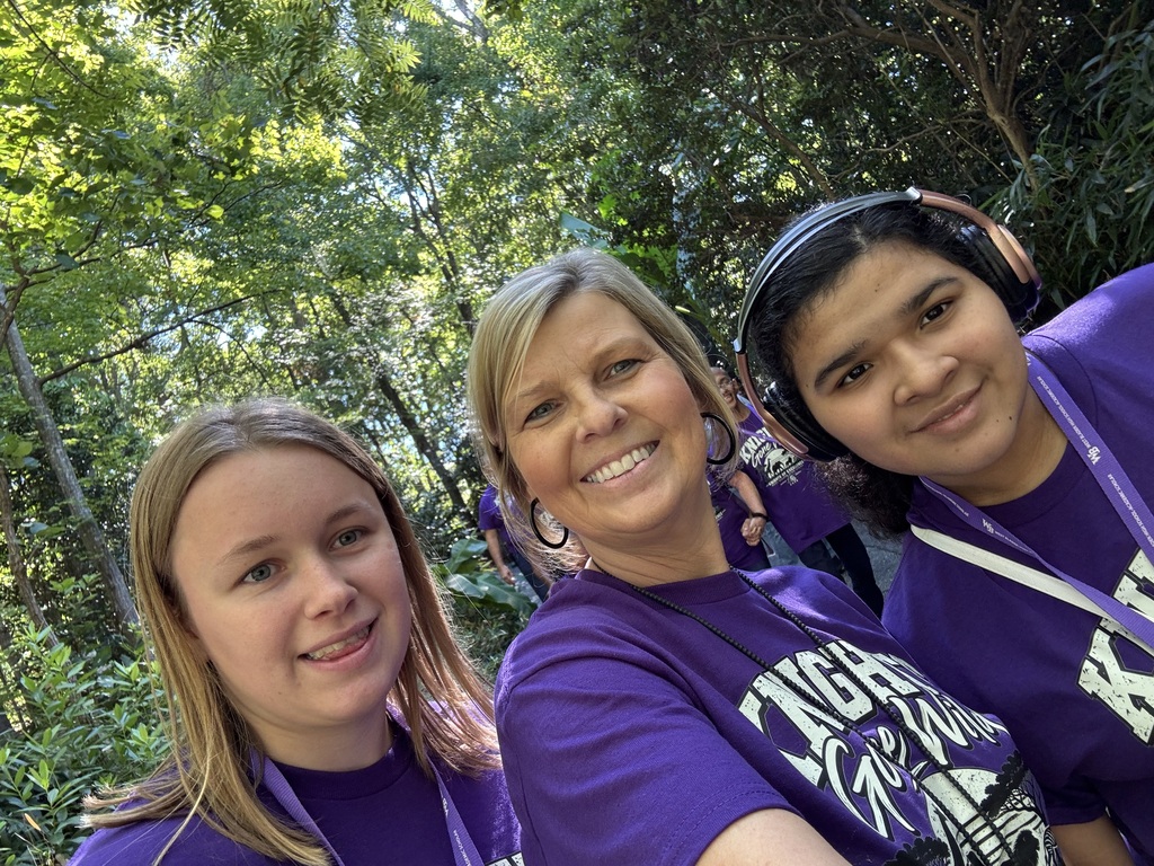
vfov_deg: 58.9
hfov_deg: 73.9
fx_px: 767
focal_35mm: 23
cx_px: 577
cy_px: 433
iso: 80
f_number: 1.9
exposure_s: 1/83
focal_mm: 2.69
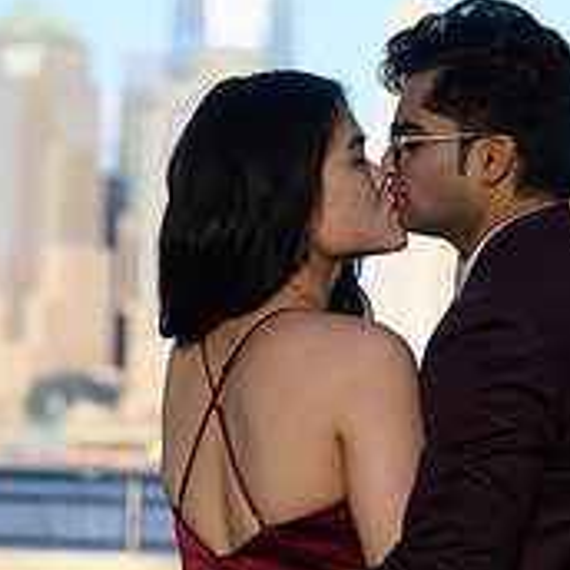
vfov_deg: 9.2
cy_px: -33
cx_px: 192
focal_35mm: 189
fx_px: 3521
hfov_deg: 9.2
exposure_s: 1/640
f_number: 4
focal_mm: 85
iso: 160
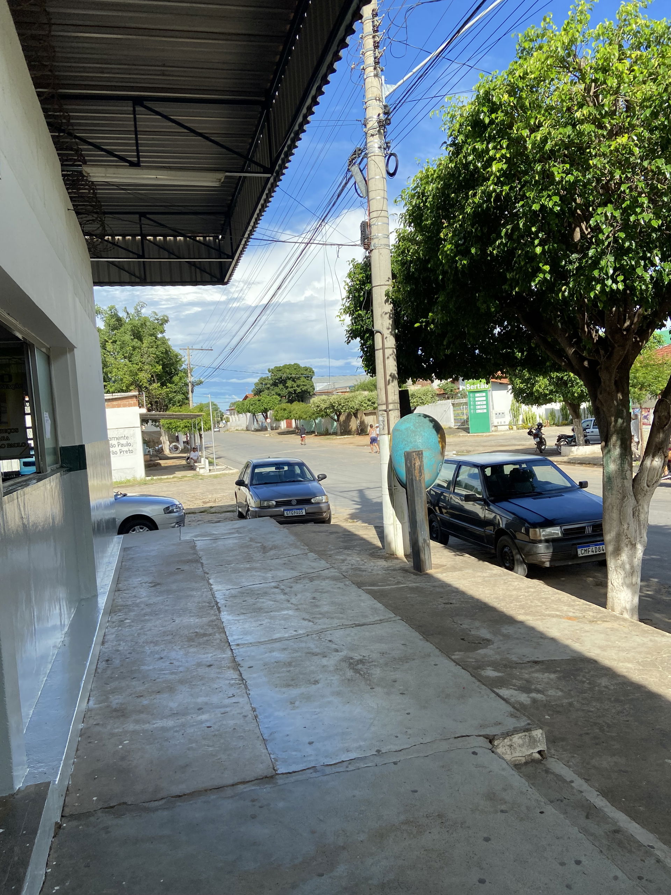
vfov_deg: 67.3
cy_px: 448
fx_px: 672
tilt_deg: -2.2
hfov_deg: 53.1
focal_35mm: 26
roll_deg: +4.4
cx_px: 336
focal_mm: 4.25
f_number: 1.8
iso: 32
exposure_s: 1/1866
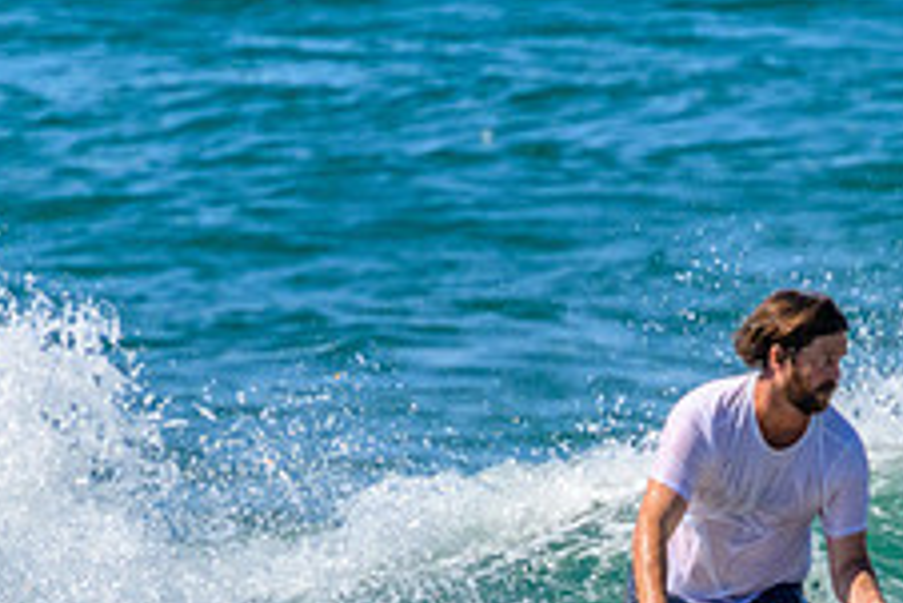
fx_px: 70878
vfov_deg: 0.5
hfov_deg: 0.7
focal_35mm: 2824
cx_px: 857
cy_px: 806
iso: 1250
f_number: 11
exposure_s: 1/2000
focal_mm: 800
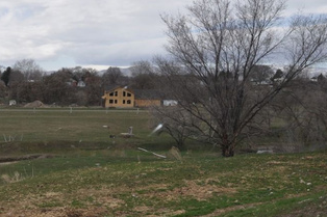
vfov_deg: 24.4
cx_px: 15
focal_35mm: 55
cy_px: 154
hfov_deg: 33.7
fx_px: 499
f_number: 10
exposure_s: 1/200
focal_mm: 18
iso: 200
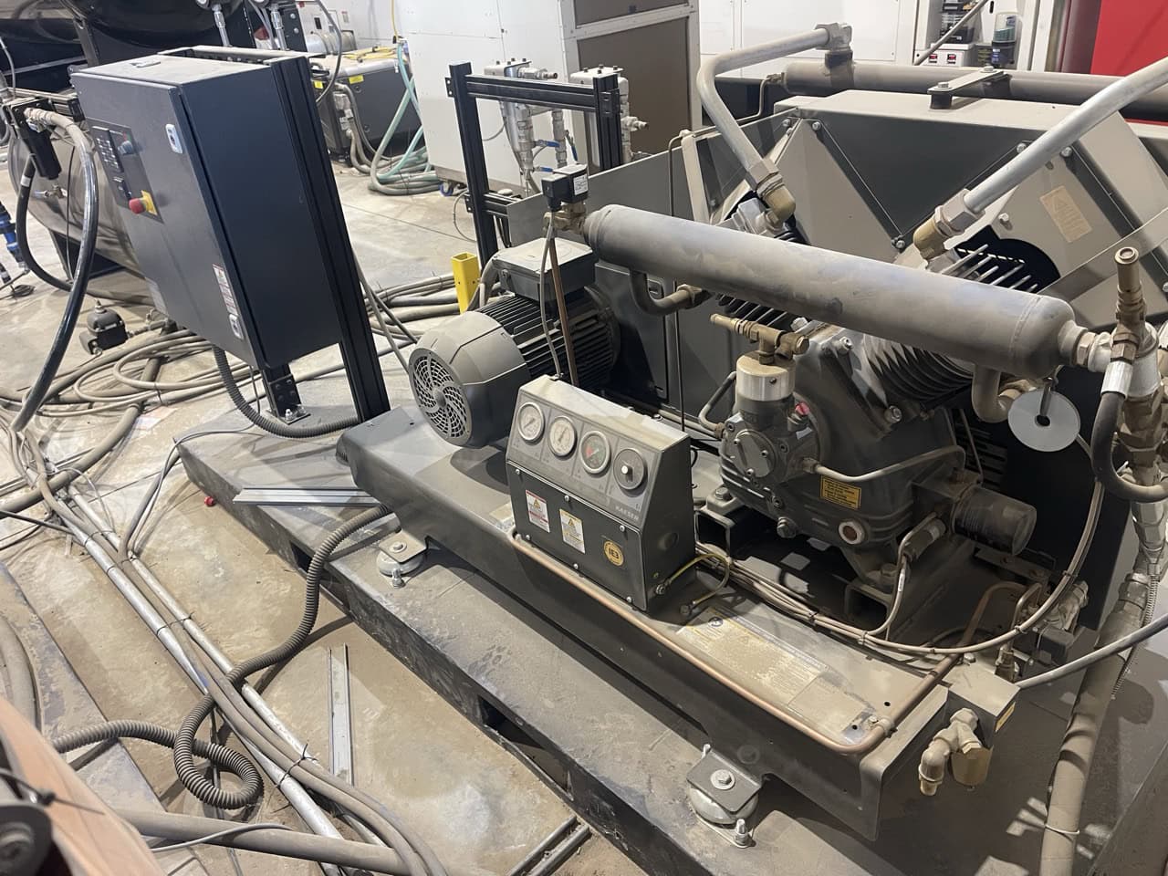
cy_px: 438
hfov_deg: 69.4
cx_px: 584
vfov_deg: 54.9
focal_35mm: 25
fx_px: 844
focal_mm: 5.1
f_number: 1.6
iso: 250
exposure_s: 1/60
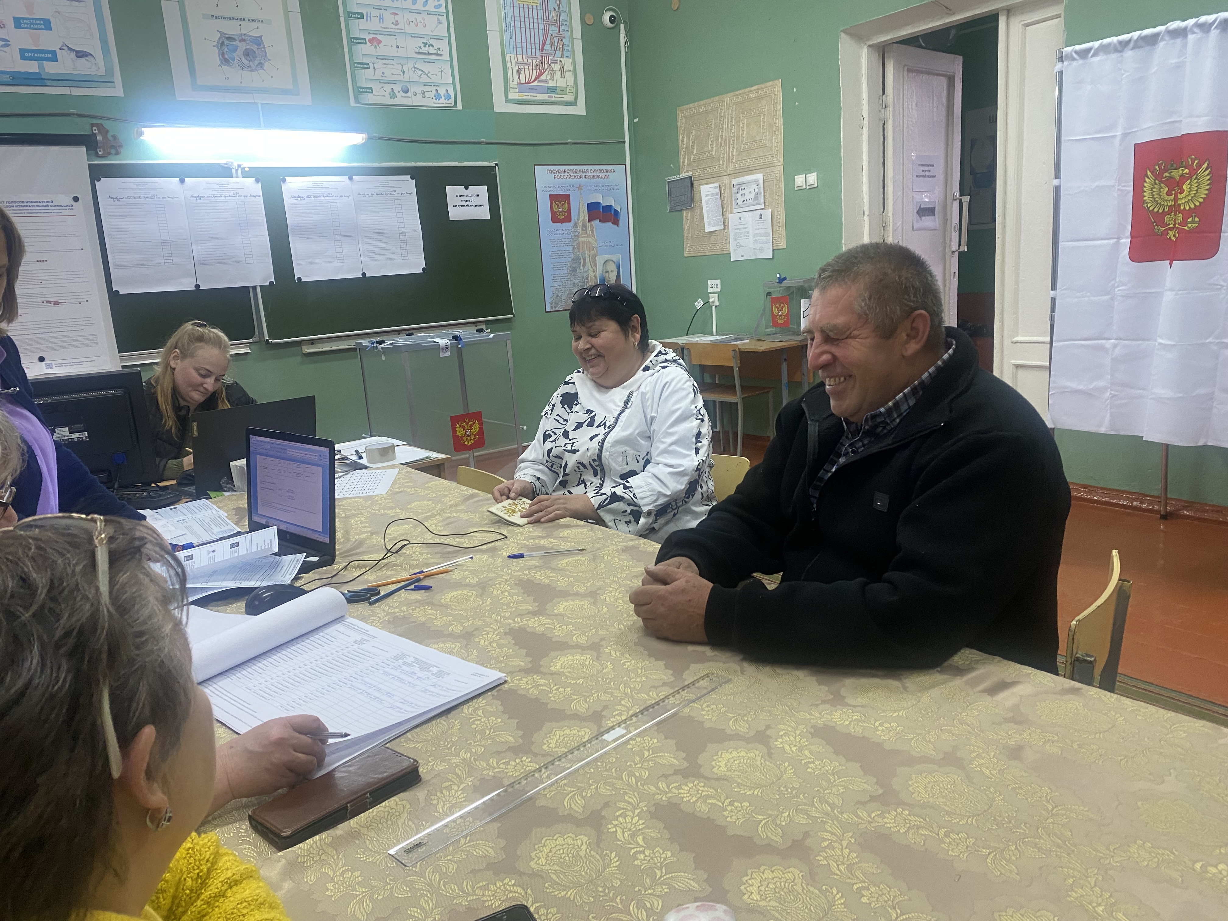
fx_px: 922
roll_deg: +2.5
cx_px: 614
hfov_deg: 67.3
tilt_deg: -12.5
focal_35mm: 26
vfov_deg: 53.1
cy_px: 460
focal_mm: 4.25
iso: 160
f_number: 1.8
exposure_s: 1/50
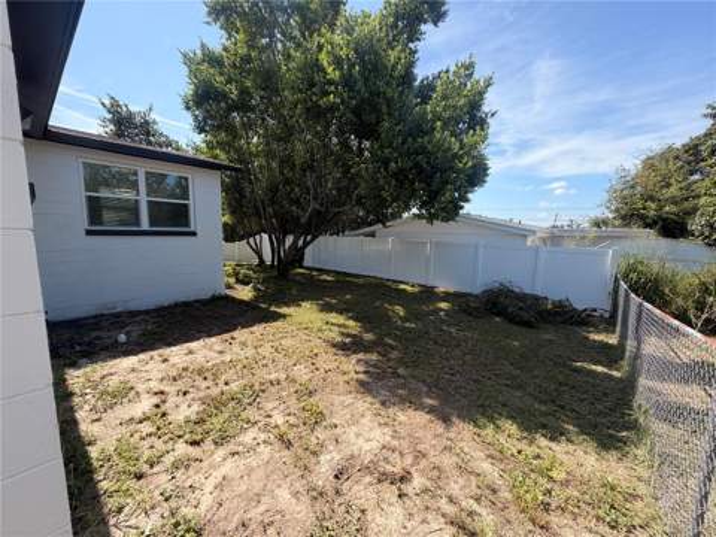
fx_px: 290
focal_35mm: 14
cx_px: 358
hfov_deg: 102.1
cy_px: 268
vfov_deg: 85.7
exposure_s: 1/770
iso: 40
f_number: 2.2
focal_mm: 2.22
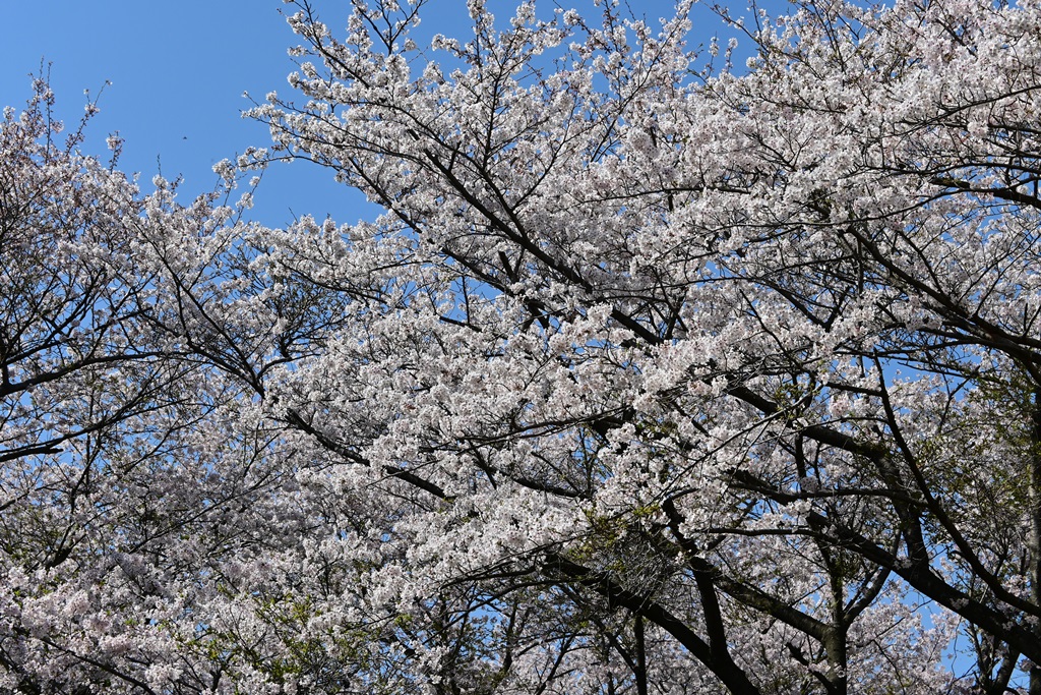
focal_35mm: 72
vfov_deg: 18.9
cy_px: 348
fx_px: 2082
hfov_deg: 28.1
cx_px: 520
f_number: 8
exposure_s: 1/800
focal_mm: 48
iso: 200
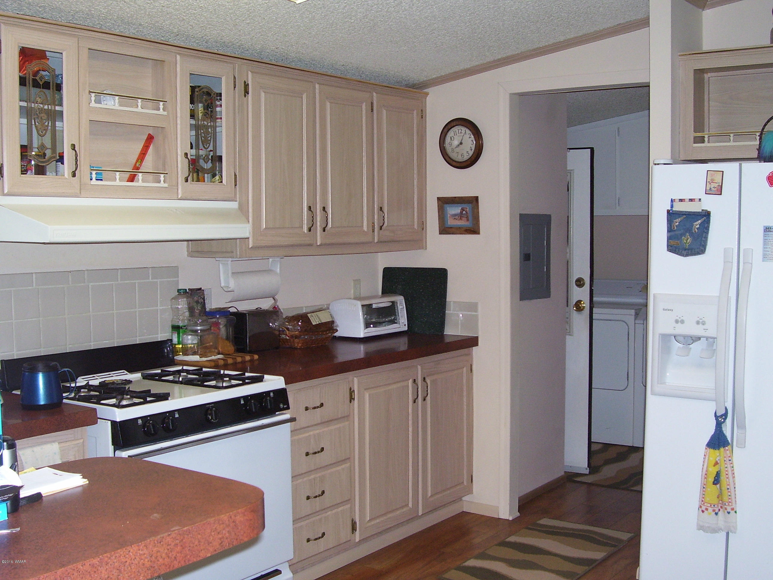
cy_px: 290
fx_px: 938
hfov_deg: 44.8
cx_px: 386
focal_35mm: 42
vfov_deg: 34.3
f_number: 3
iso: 125
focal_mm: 7
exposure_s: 1/60
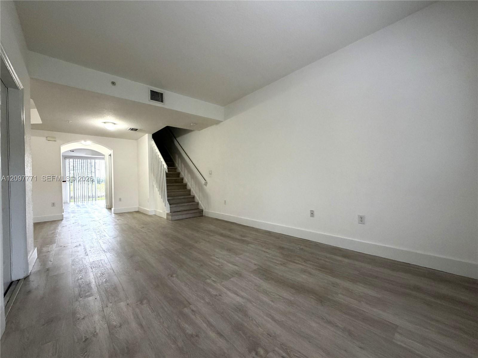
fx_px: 193
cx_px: 239
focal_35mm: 14
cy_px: 179
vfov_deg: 85.6
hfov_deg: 102.1
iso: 320
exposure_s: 1/99
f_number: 2.2
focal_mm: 2.22
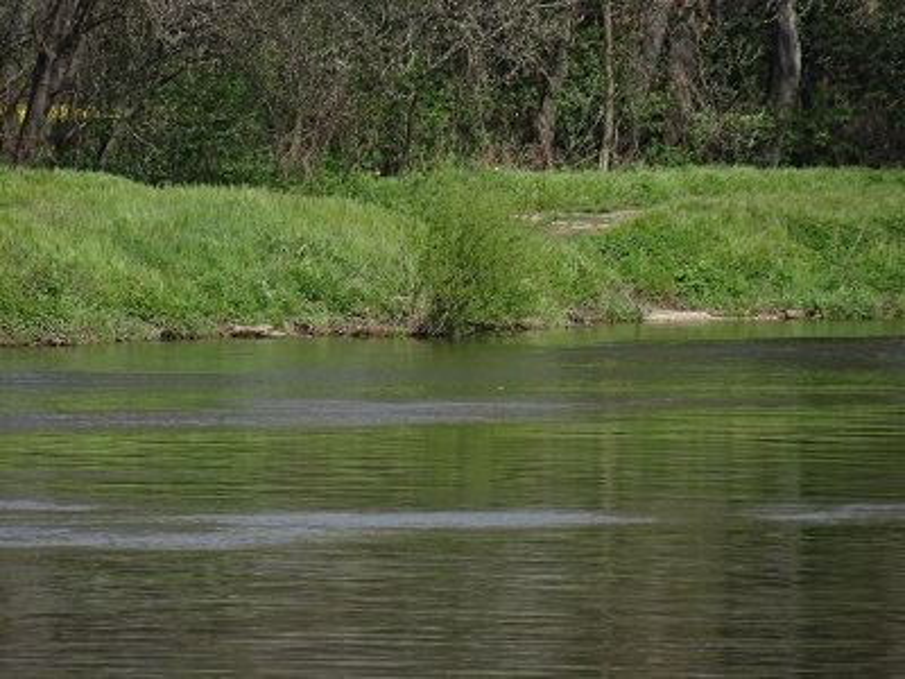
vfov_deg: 3.3
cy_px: 340
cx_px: 452
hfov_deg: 4.4
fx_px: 11843
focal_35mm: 453
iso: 80
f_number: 6.3
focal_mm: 77.35
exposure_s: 1/320
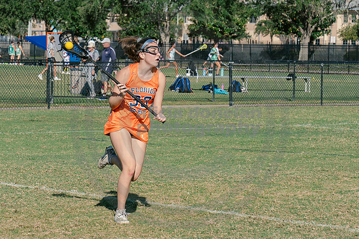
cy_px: 80
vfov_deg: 7.7
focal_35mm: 178
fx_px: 1777
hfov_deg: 11.5
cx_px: 113
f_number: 5.6
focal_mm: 70
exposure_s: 1/1600
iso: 250
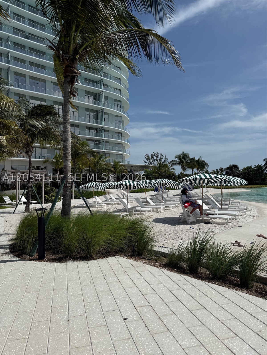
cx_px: 134
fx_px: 247
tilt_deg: +2.6
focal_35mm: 24
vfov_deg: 71.6
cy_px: 178
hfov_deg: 56.8
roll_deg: +0.7
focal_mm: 6.76
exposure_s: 1/14286
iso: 80
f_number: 1.78
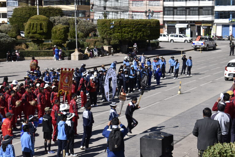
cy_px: 78
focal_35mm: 72
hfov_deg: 28.1
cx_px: 118
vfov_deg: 18.9
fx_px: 470
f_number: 11
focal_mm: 48
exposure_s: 1/200
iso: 100
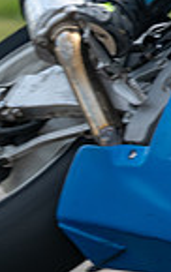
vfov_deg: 0.9
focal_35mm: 2240
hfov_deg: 0.6
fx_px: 16653
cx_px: 517
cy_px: -45
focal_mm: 500
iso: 400
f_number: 10
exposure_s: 1/400
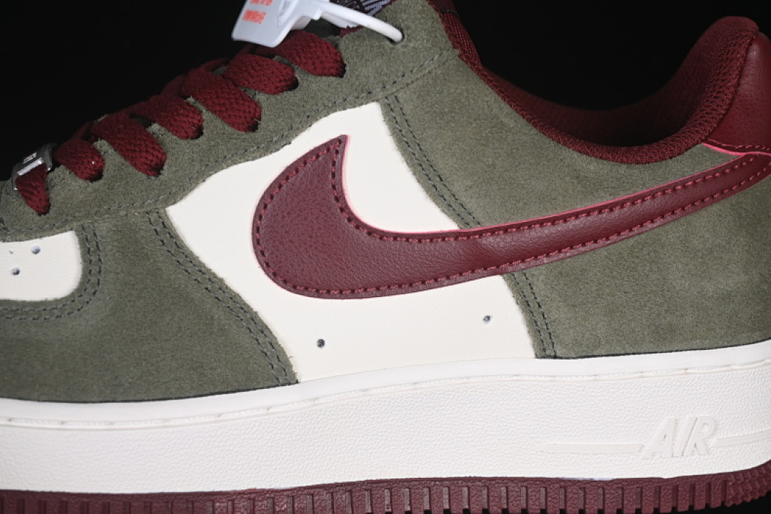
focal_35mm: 76
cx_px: 384
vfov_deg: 18.0
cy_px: 260
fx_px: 1628
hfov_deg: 26.6
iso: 160
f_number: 6.3
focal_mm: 50
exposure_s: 1/60
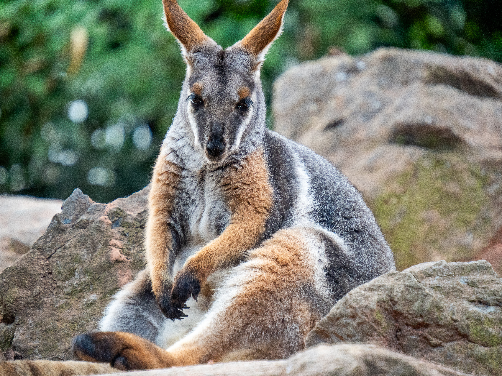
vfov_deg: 4.4
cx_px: 250
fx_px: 4924
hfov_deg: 5.8
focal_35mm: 340
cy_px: 188
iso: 1600
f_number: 6.3
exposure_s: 1/400
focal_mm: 209
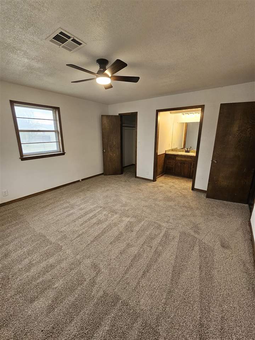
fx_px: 128
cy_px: 170
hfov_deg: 90.0
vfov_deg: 106.2
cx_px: 128
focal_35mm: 13
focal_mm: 2.2
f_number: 2.2
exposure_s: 1/60
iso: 160
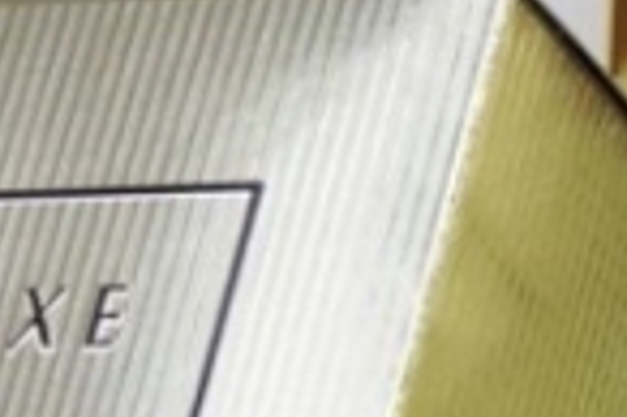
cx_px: 623
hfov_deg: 3.2
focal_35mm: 646
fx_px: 11239
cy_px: 585
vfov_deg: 2.1
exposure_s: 1/200
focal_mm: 105
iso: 200
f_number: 5.6
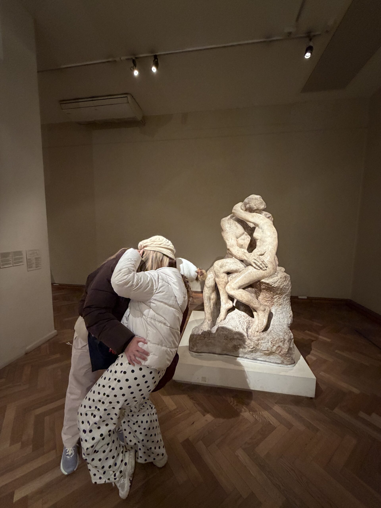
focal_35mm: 14
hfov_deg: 85.7
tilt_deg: -5.4
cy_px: 254
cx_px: 190
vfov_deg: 102.1
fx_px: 205
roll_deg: -1.0
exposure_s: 1/50
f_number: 2.2
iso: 320
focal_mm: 2.22
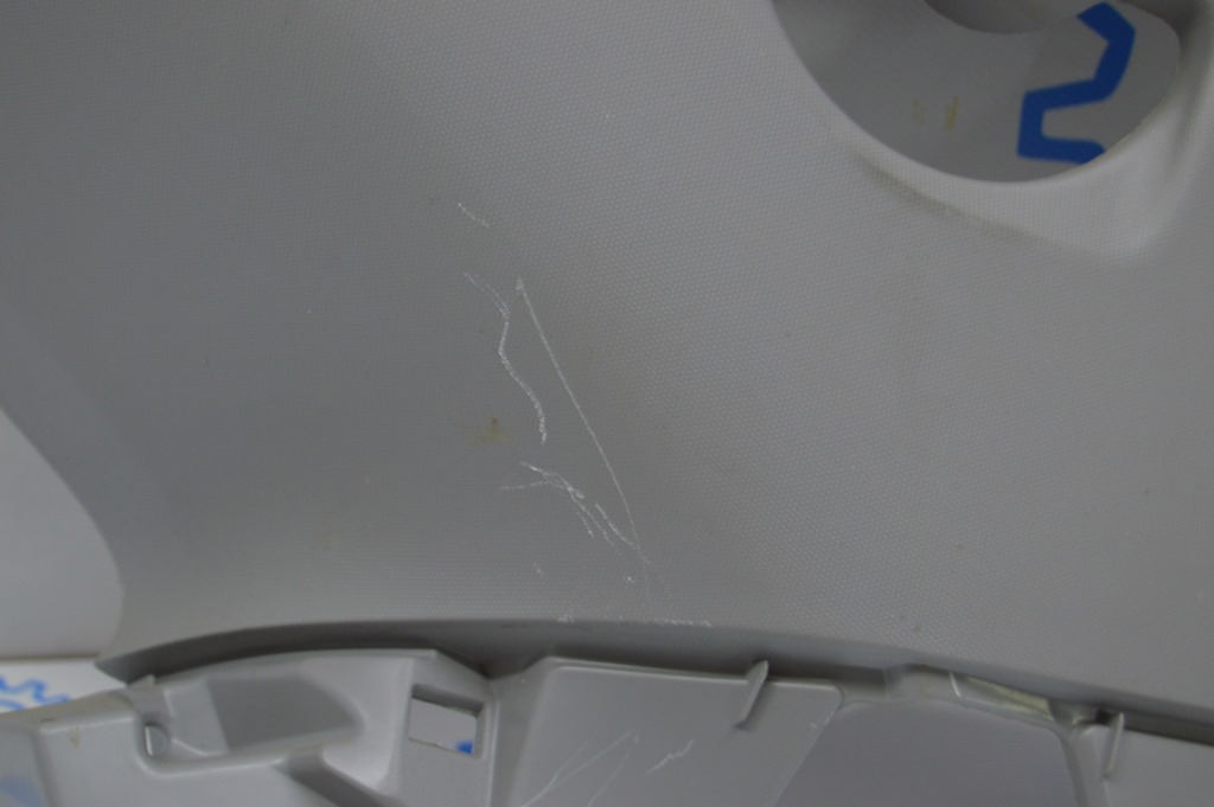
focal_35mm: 82
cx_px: 607
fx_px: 2780
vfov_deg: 16.5
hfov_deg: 24.6
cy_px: 404
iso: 400
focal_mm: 55
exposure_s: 1/20
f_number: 5.6
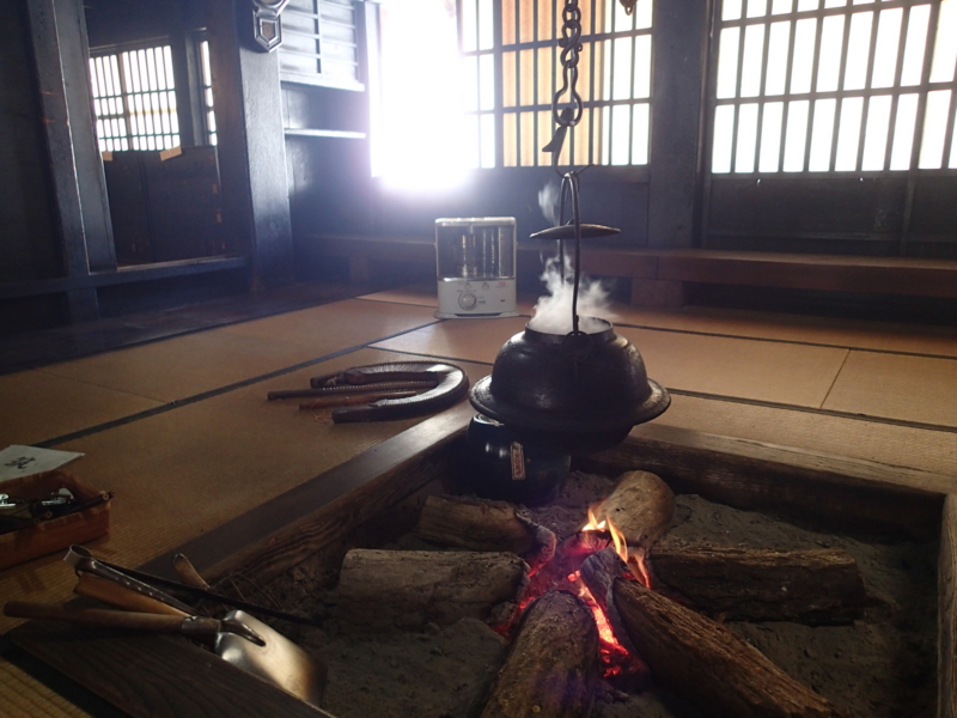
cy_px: 359
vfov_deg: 54.9
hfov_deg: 69.4
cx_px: 478
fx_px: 691
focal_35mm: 25
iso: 250
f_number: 2
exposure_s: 1/30
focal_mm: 4.5
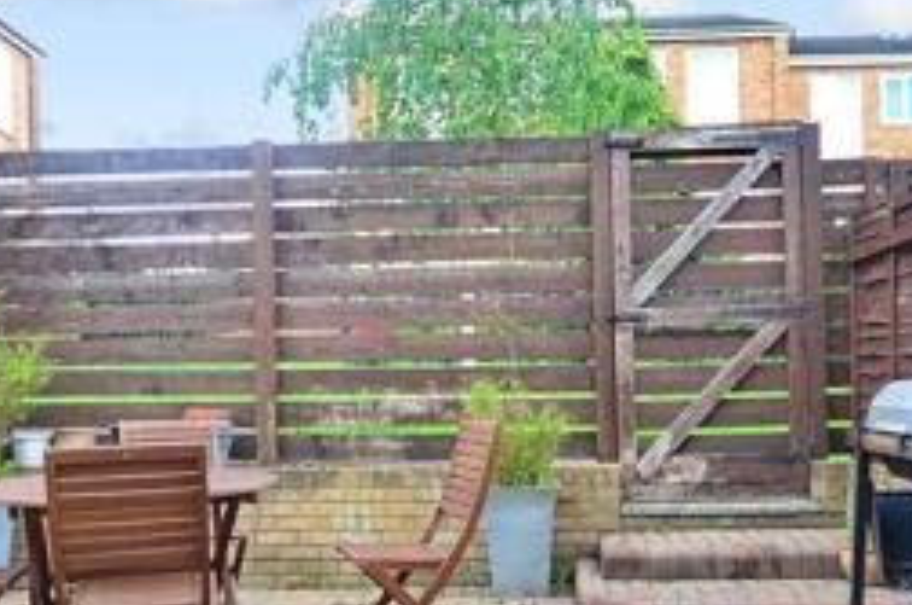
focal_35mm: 39
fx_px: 986
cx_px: 442
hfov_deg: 49.6
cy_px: 380
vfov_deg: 33.9
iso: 200
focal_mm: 10
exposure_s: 1/100
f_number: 5
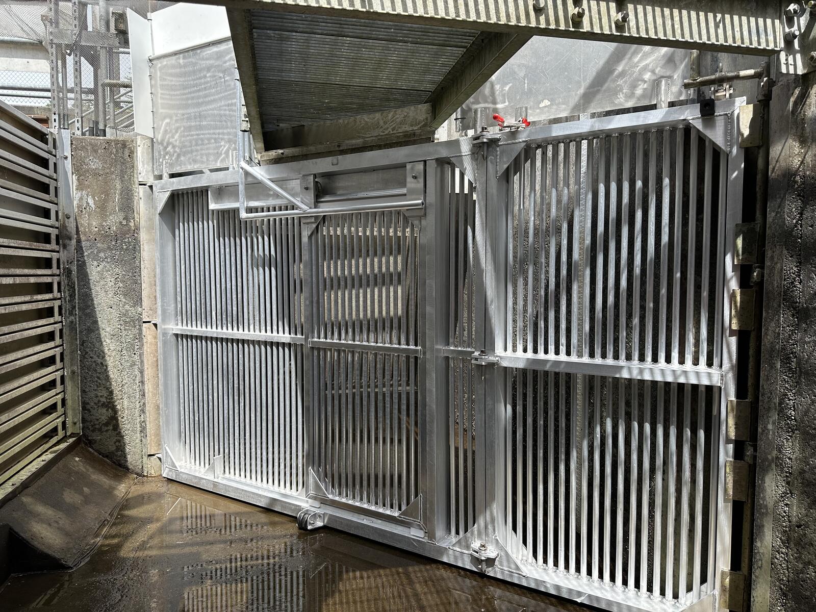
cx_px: 408
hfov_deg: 71.6
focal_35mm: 24
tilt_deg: -4.2
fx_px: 566
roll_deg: -0.3
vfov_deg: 56.8
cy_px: 306
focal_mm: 6.86
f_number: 1.78
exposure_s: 1/1062
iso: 80
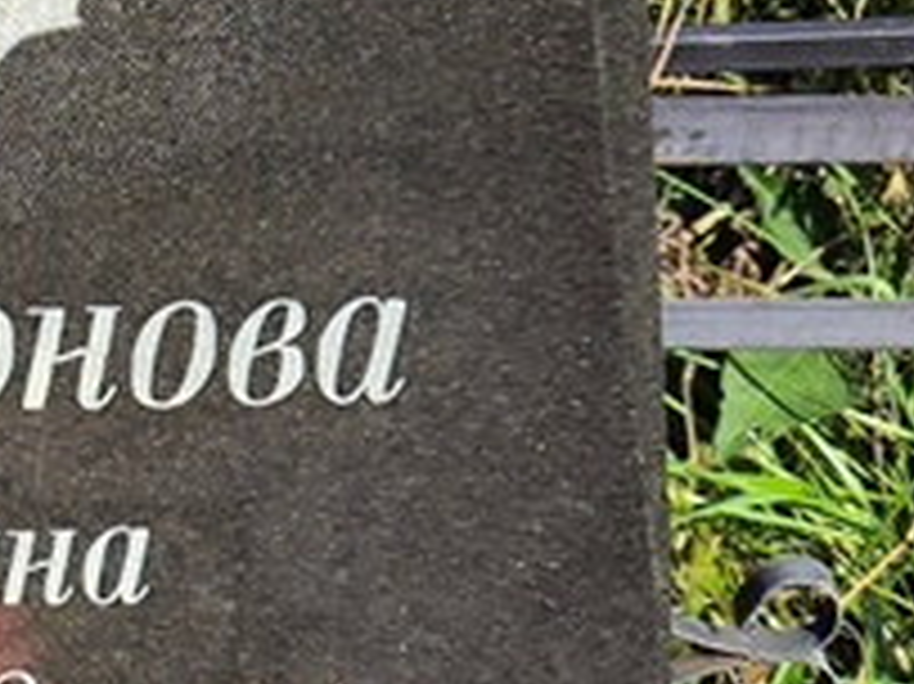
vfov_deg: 7.5
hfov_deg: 9.7
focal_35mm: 197
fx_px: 5199
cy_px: 356
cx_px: -574
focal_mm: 4.71
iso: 50
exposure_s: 1/1081
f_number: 1.7
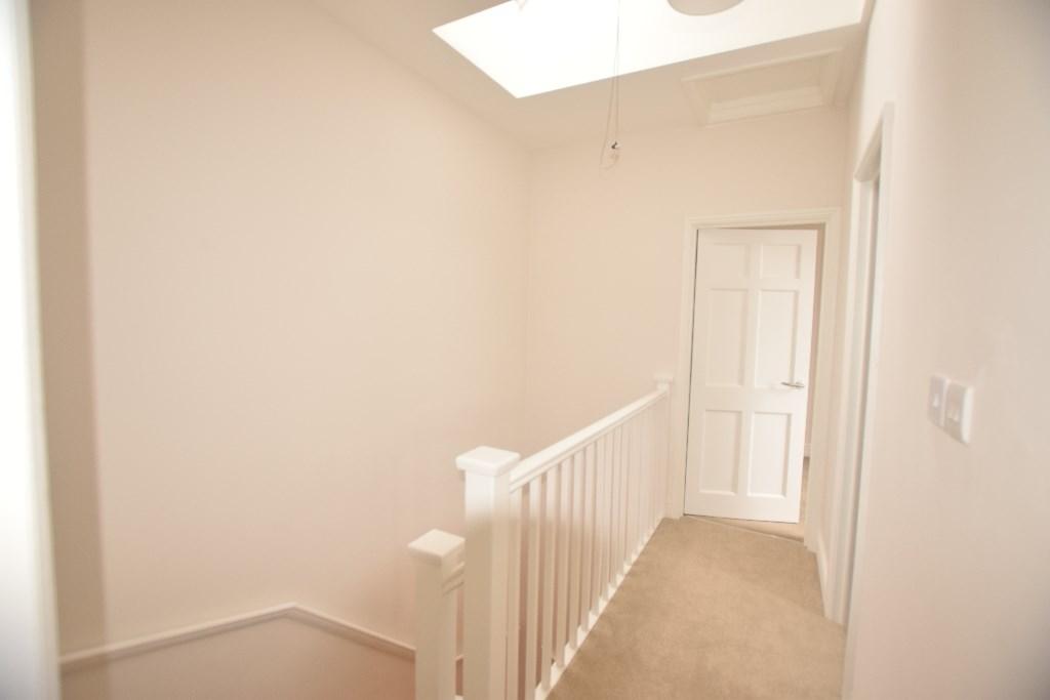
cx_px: 525
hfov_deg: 100.4
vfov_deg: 77.3
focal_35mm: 15
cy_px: 350
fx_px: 438
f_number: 3.5
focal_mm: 10
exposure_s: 1/50
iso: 500
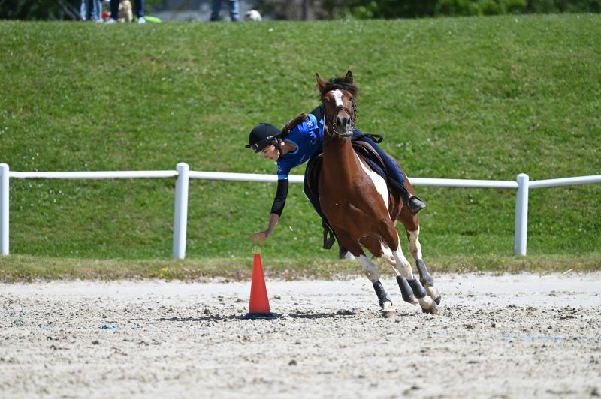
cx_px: 300
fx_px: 6672
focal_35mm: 400
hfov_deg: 5.2
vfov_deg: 3.4
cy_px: 200
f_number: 5.6
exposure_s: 1/1250
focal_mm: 400
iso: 280
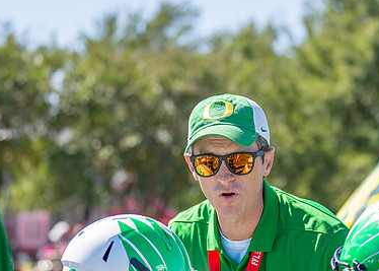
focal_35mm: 170
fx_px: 1830
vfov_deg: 8.4
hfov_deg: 11.8
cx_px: 259
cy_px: 209
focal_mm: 70
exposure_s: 1/1600
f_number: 2.8
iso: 160
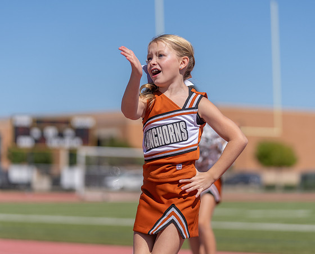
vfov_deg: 11.2
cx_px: 163
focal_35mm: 138
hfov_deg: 13.9
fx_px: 1291
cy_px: 119
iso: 100
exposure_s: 1/3200
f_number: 2.8
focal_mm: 115
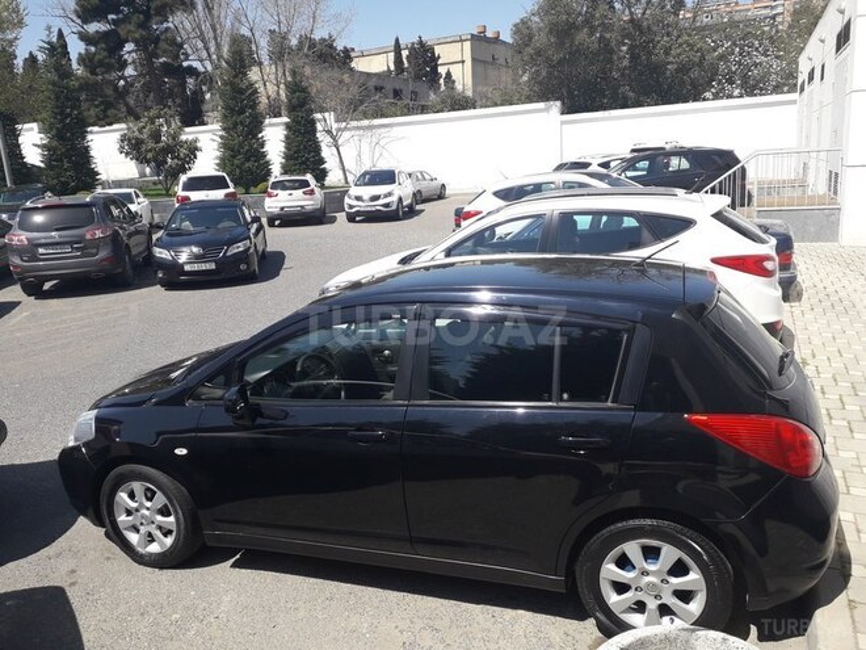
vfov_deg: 51.4
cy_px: 325
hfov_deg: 65.3
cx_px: 433
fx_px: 675
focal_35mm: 27
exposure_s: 1/1383
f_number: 1.9
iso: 40
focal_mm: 3.6
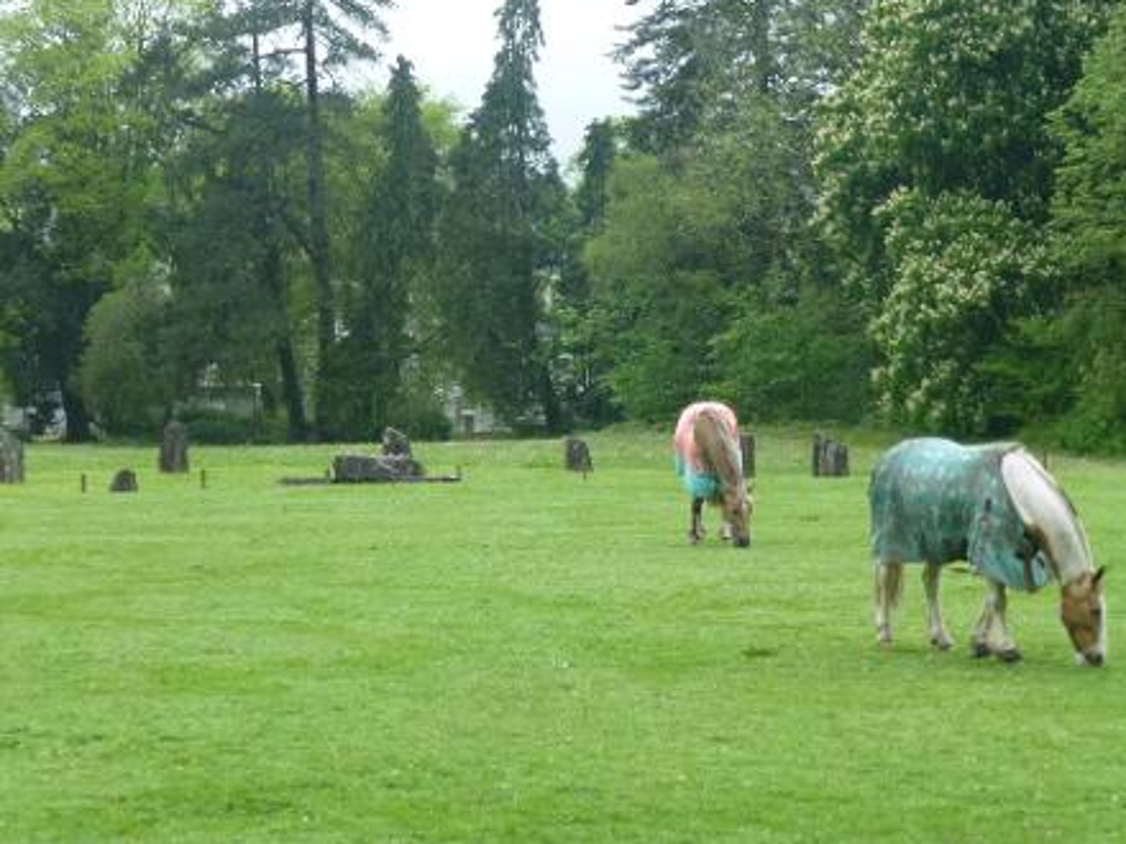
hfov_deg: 17.0
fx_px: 3773
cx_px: 517
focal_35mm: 116
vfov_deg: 12.8
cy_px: 370
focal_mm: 18.2
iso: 640
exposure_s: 1/160
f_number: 5.3
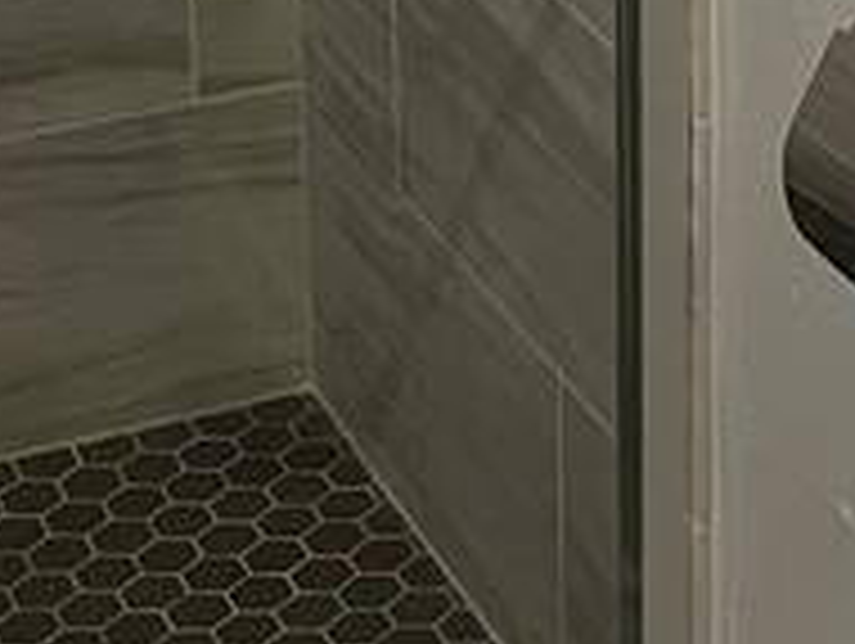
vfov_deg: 10.3
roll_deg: +0.1
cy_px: -320
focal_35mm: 140
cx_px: 756
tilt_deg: -15.1
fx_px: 3462
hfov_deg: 14.0
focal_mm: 4.2
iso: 250
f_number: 1.6
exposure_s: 1/60
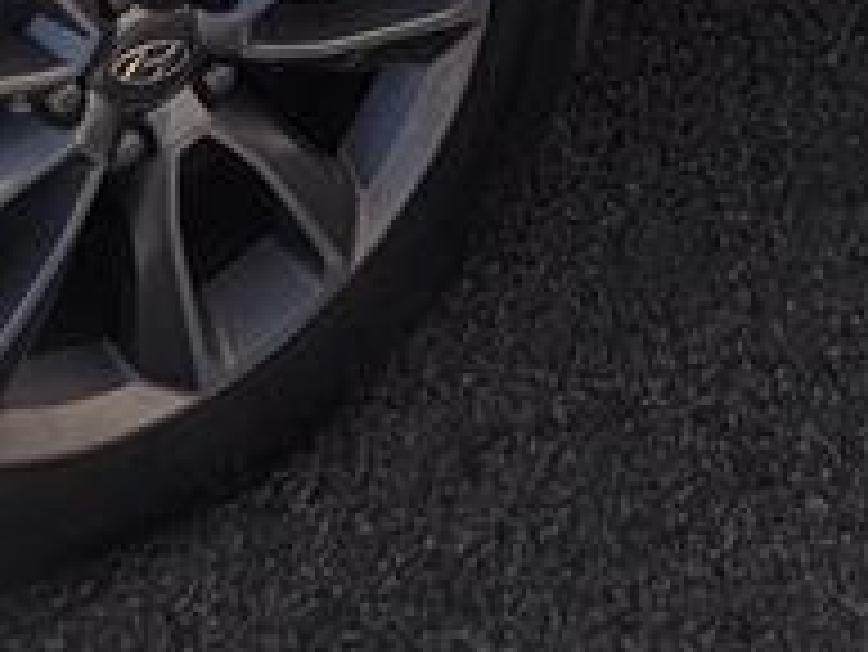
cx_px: 643
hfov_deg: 22.5
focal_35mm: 86
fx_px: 2158
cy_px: -1003
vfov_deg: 12.6
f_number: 2.2
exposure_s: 1/2294
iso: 32
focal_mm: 1.54
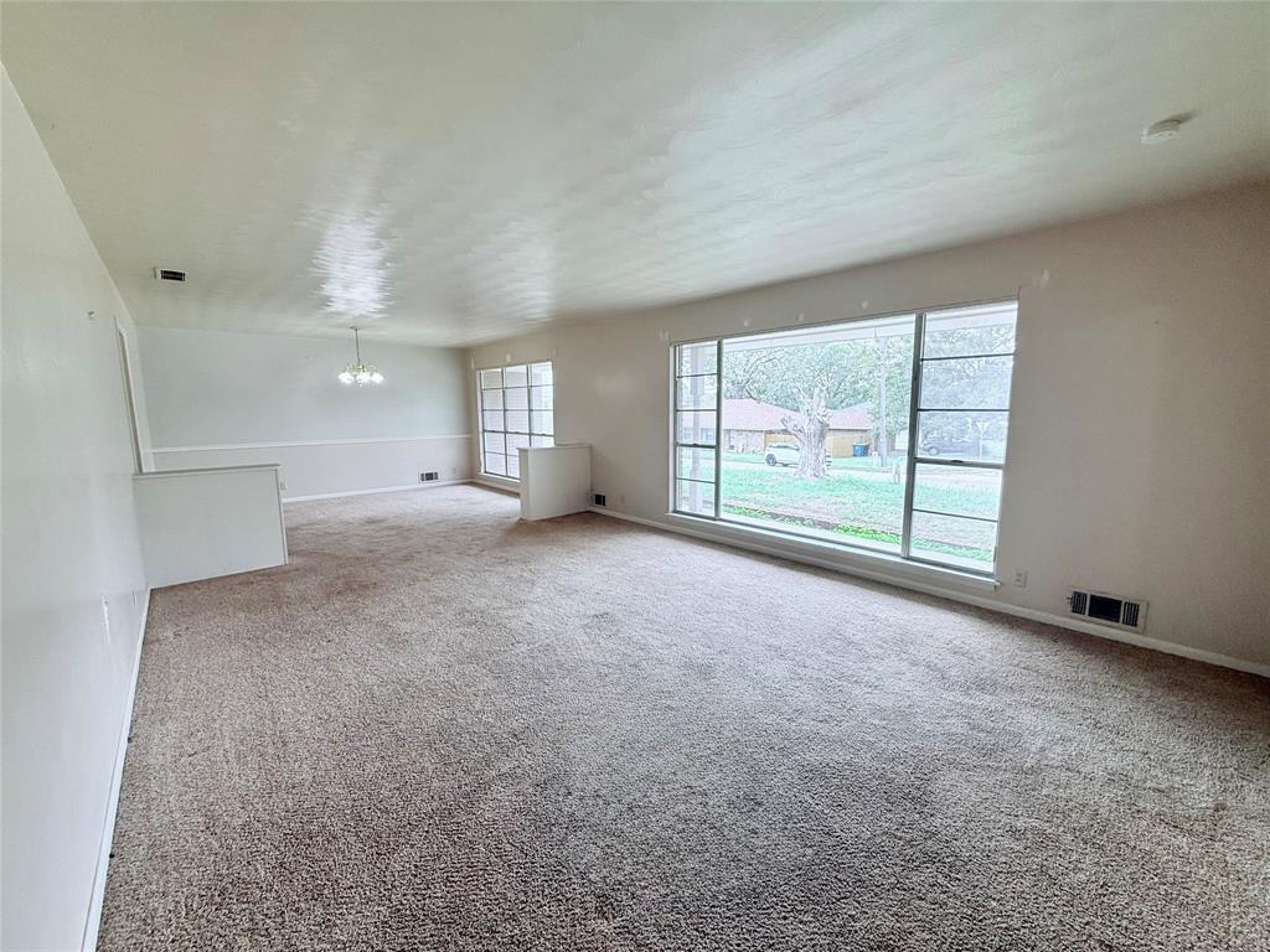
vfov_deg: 85.7
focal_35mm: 14
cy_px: 476
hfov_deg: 102.1
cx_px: 635
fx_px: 514
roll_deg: +0.3
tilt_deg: -7.9
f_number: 2.2
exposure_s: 1/122
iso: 50
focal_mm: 2.22
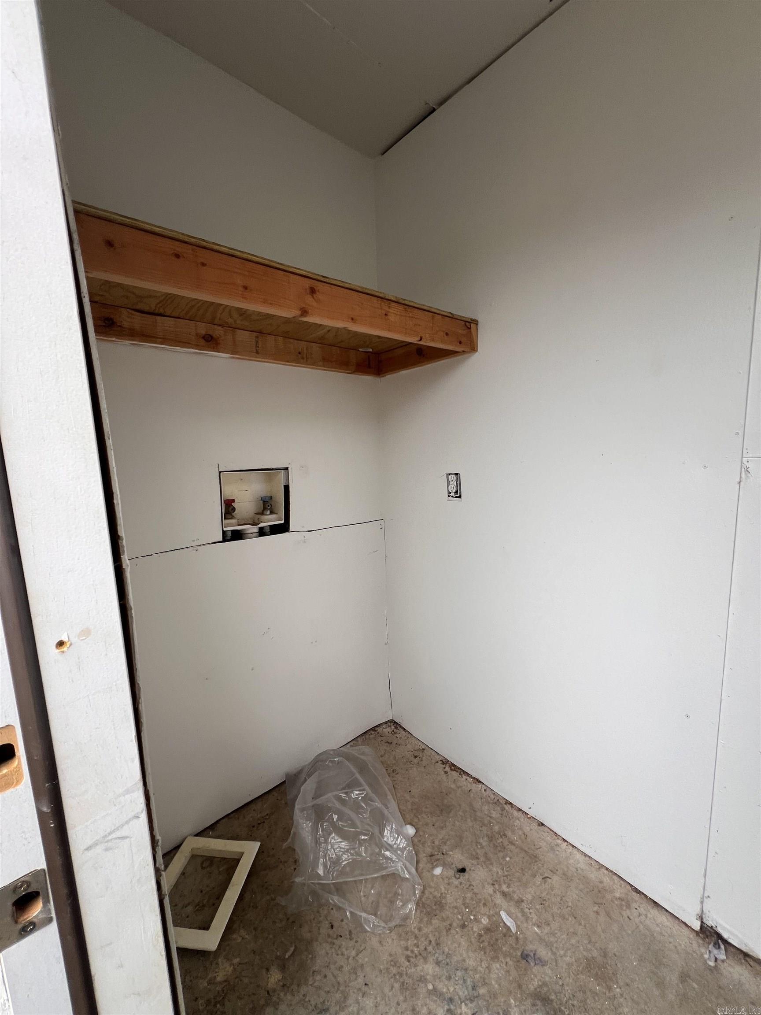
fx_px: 381
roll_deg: +0.5
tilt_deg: -7.7
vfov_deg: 106.2
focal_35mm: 13
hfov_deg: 89.9
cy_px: 508
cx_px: 380
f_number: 1.8
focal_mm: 1.57
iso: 50
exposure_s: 1/99
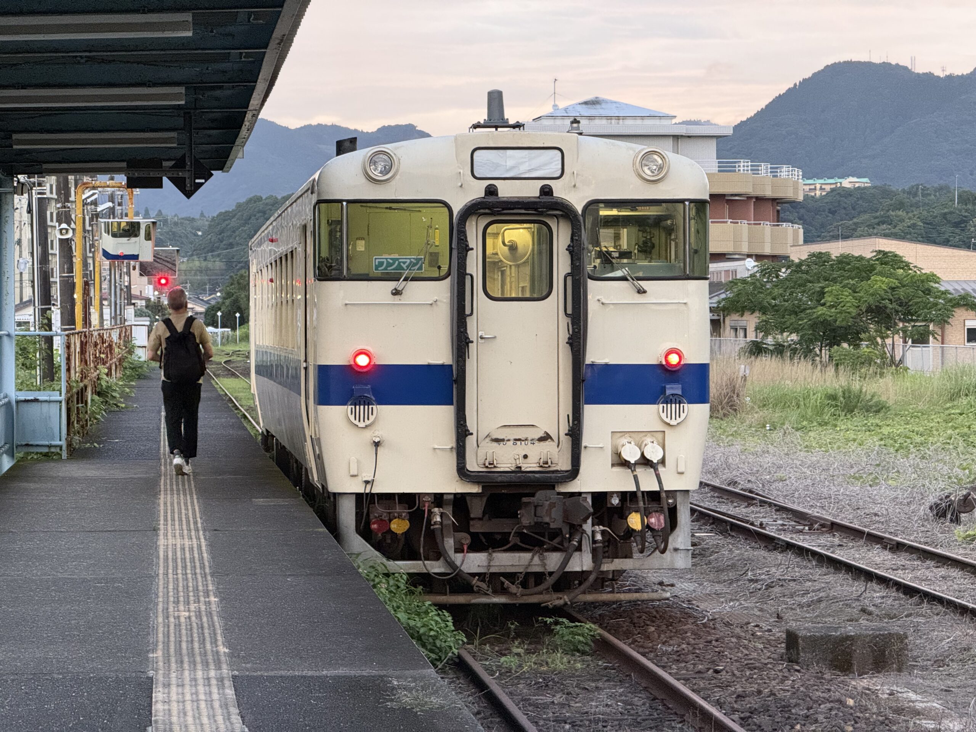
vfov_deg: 12.3
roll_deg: -0.1
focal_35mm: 120
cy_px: 366
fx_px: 3383
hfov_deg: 16.4
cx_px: 488
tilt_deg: -0.6
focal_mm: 15.66
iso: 500
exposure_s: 1/60
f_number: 2.8
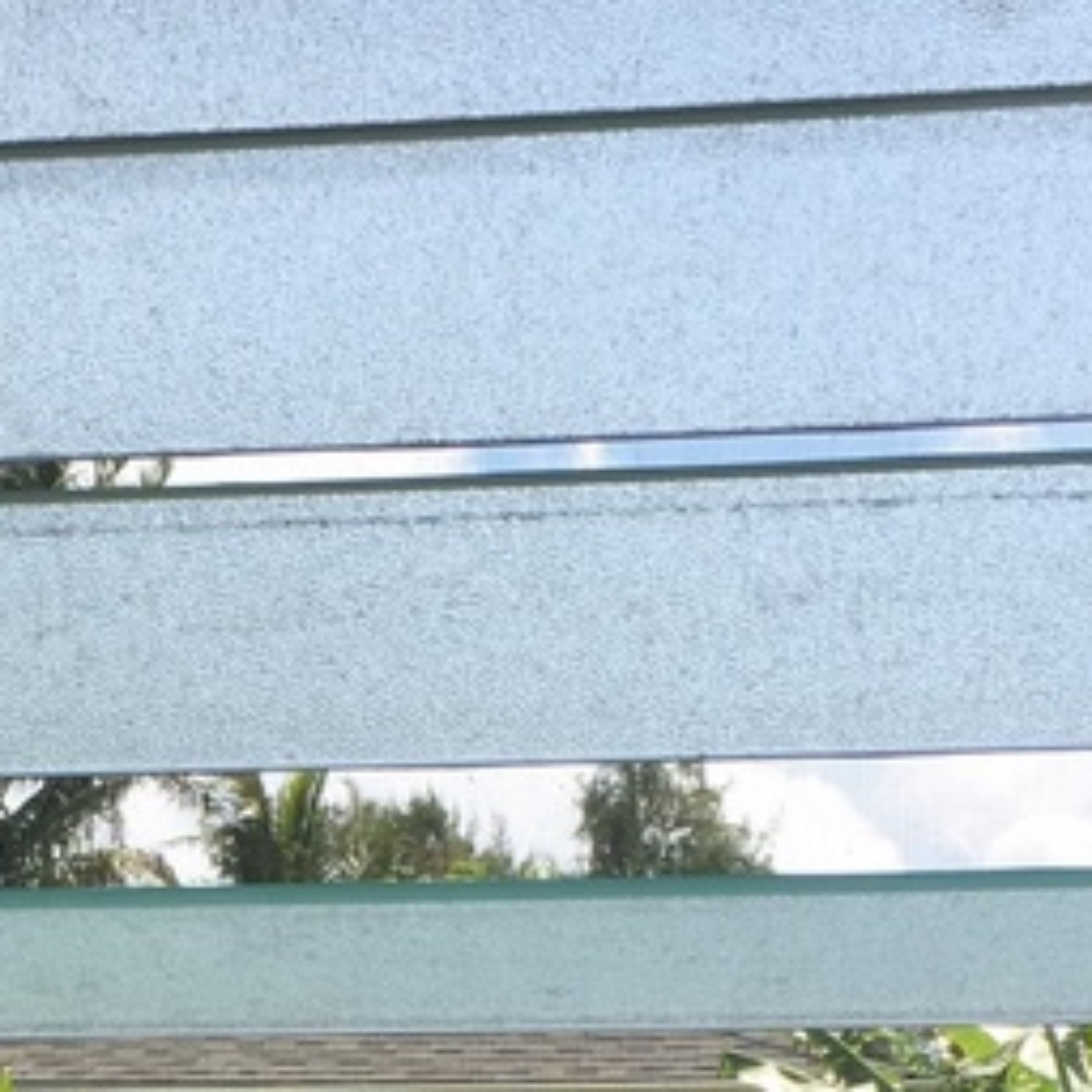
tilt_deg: +2.3
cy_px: 1194
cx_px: 38
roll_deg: -0.1
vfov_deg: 17.5
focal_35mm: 96
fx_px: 3426
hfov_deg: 17.7
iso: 25
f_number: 2.2
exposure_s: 1/864
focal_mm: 4.15
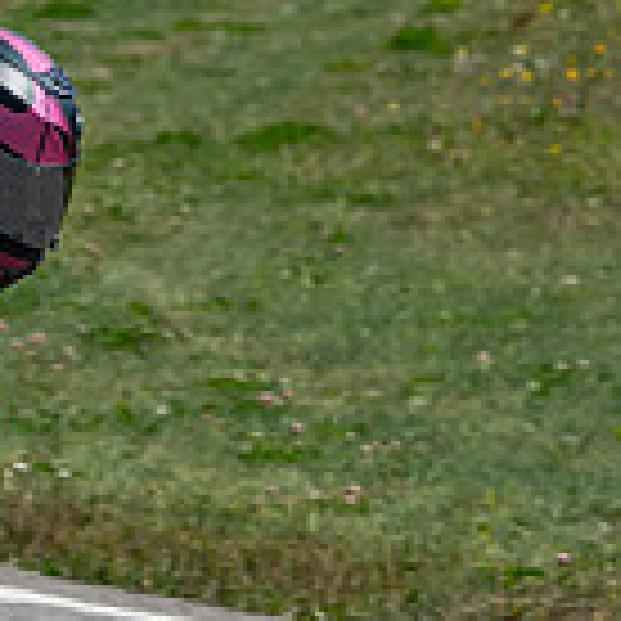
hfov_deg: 2.2
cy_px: 430
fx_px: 16197
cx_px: -446
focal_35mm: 798
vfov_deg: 2.2
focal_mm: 200
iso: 200
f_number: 9
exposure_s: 1/800
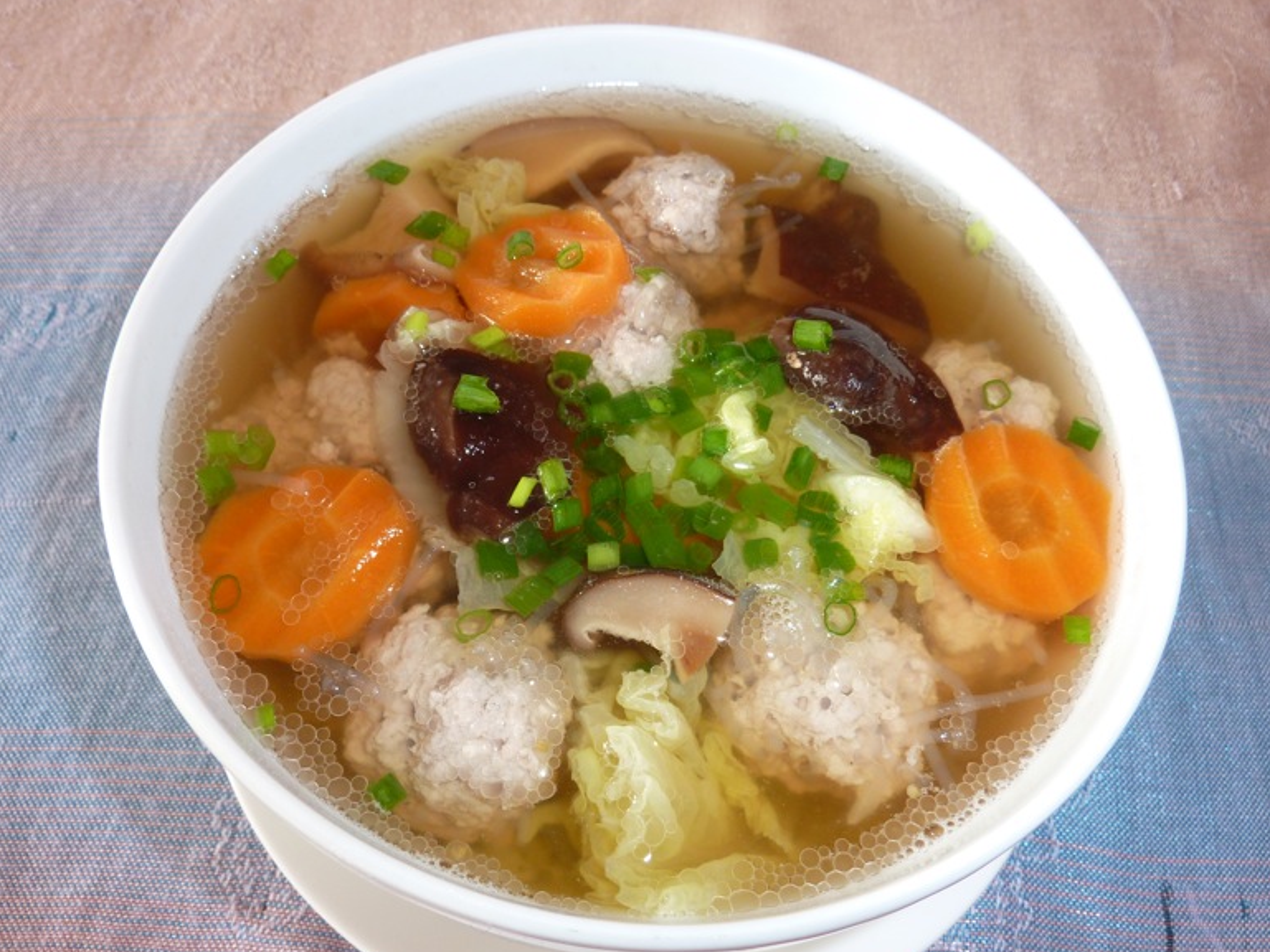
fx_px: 954
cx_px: 618
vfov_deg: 53.1
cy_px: 493
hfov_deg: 67.3
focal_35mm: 26
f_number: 4
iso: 100
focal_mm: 4.1
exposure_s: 1/30
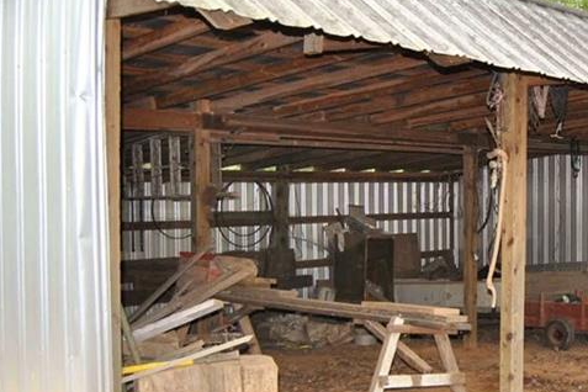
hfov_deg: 32.7
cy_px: 219
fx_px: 947
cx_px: 529
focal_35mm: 58
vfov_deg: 23.4
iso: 200
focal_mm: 18
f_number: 3.5
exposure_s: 1/60
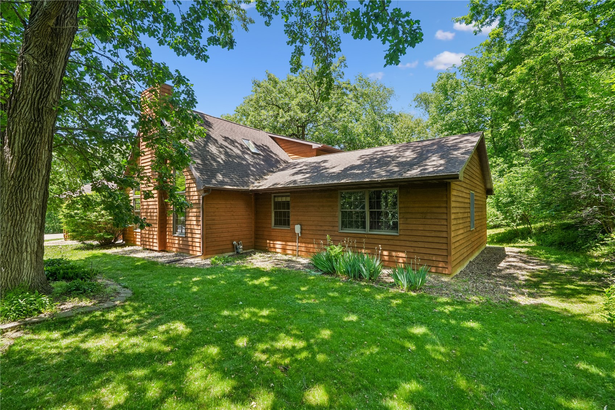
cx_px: 308
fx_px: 273
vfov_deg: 73.7
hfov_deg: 96.7
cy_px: 205
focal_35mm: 16
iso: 400
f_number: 10
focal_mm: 16
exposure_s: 1/80
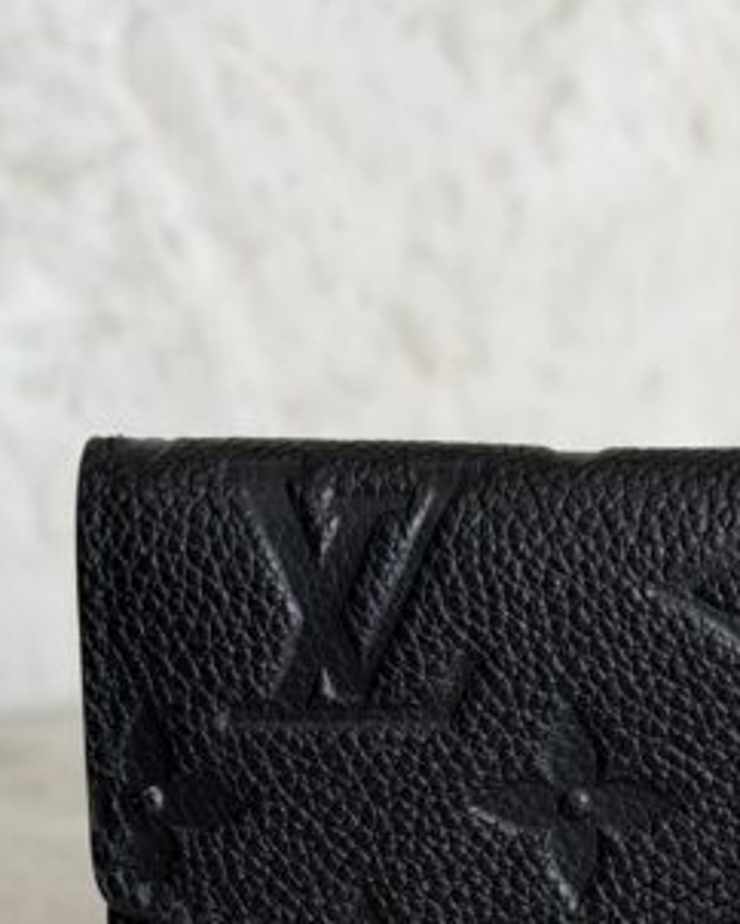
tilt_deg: -14.4
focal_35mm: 124
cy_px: 878
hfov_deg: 12.3
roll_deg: -0.3
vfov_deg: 15.3
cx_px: 734
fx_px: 3391
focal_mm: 6.76
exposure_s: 1/60
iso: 50
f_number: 1.78
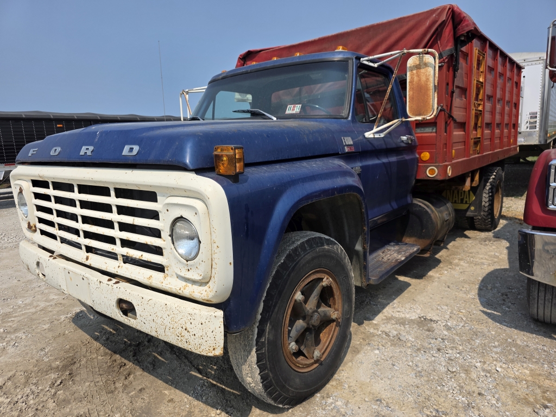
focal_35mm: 23
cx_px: 278
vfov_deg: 58.9
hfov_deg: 73.9
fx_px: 369
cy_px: 208
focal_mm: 6.3
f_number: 1.7
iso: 80
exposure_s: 1/7944
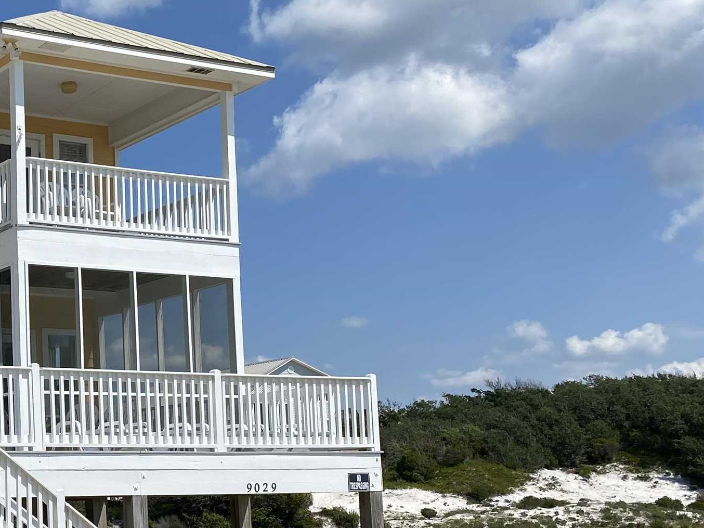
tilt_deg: +4.7
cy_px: 370
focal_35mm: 59
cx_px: -73
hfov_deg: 29.5
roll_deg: +1.0
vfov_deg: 24.6
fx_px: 1200
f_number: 1.8
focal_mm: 4.25
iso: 32
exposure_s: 1/4808
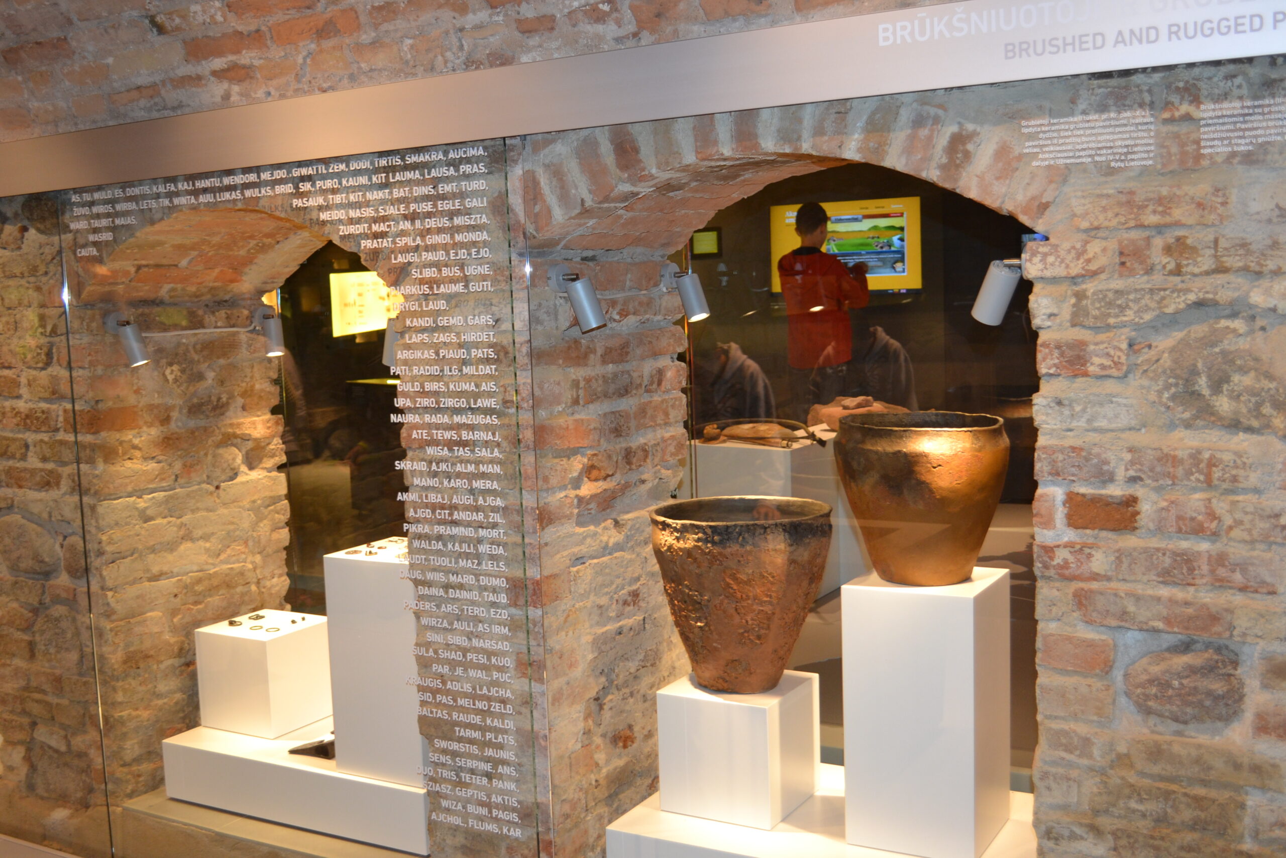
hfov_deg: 53.1
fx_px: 1286
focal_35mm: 36
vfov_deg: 36.9
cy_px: 429
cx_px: 643
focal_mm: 24
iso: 450
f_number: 4
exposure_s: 1/60
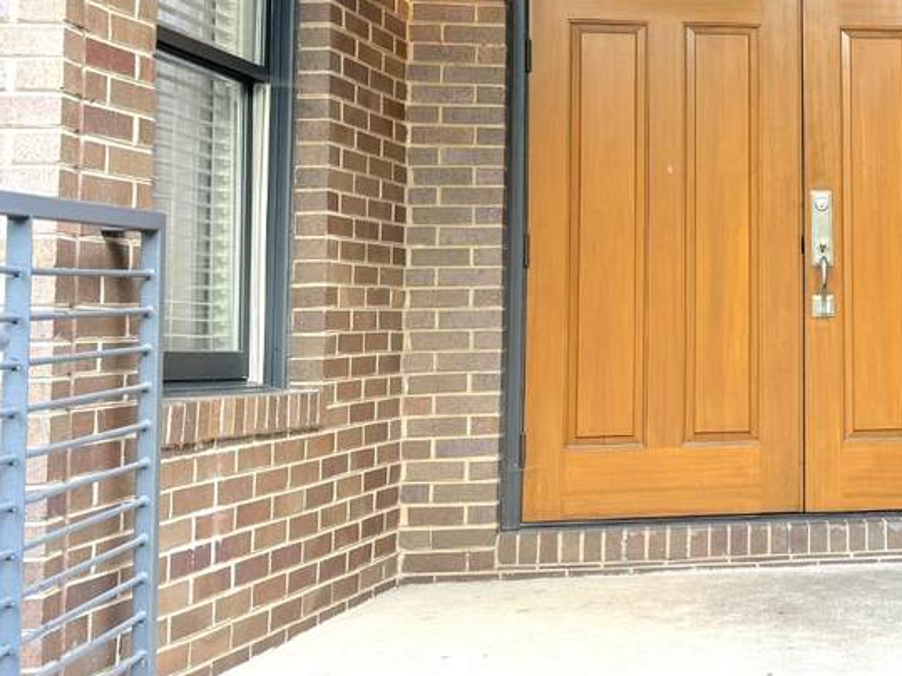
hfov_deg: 31.2
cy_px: 174
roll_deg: +0.2
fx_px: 1485
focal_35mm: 57
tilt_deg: +5.2
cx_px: 909
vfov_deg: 25.4
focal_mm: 6.76
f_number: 1.78
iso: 64
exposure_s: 1/120
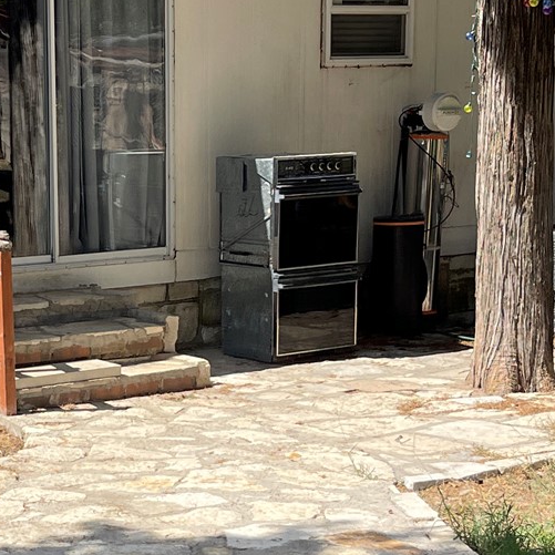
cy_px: 380
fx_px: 1705
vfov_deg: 18.4
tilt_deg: -7.9
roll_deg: +0.2
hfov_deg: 18.0
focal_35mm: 94
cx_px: -12
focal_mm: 5.1
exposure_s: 1/2717
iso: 50
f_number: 1.6
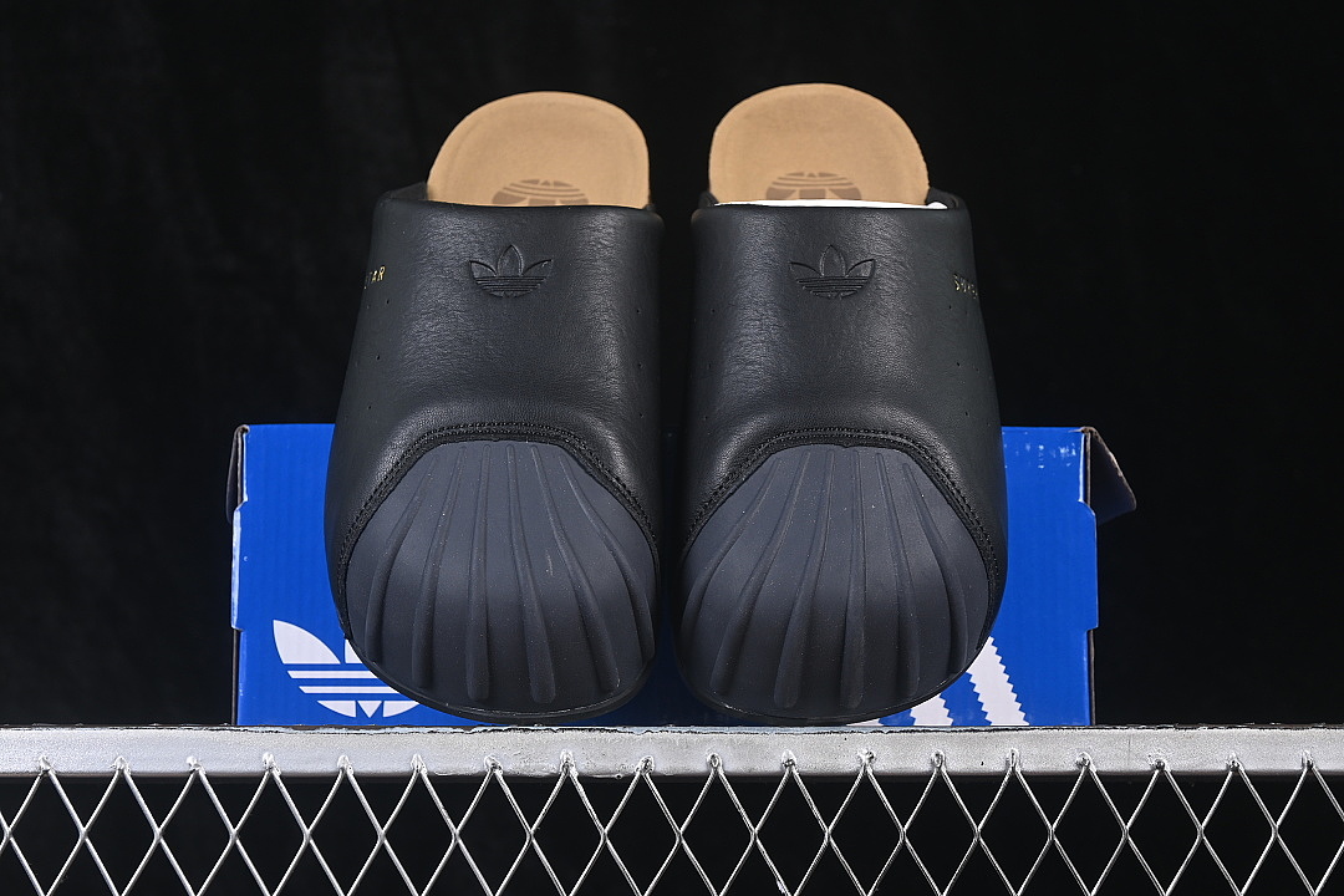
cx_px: 672
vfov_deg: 18.2
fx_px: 2800
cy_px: 448
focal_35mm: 75
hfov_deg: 27.0
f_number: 6.3
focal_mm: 50
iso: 160
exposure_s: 1/60
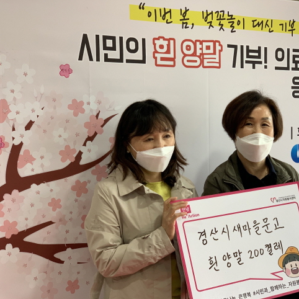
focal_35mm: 62
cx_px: 185
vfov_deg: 27.7
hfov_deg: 27.6
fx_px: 606
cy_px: 150
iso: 100
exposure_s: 1/120
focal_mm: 6
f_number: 2.4
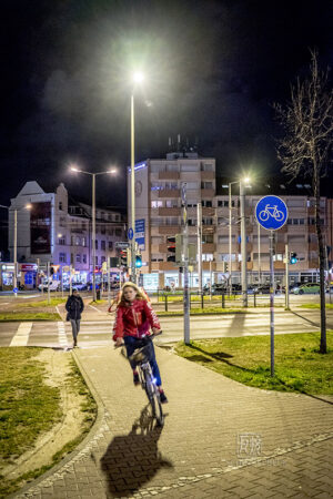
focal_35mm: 35
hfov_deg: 37.9
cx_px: 166
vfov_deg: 54.4
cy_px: 250
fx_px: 486
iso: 800
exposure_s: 1/25
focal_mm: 35
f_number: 2.8
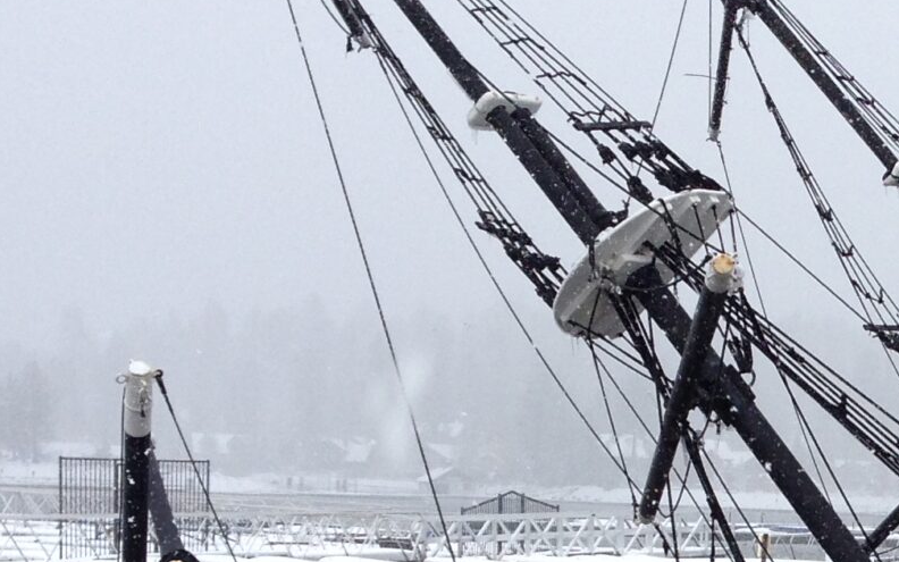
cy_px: 621
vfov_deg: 11.4
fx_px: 2769
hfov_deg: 17.5
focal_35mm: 113
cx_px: 1106
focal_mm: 4.12
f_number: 2.4
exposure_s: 1/1506
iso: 50
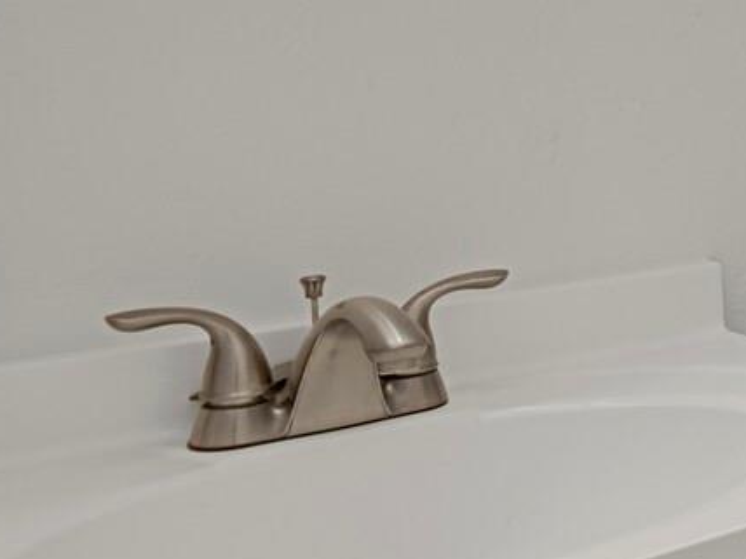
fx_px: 1315
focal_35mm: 61
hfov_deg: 21.2
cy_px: 23
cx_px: 1343
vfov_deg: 23.2
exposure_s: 1/20
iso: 8000
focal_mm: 17
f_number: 8
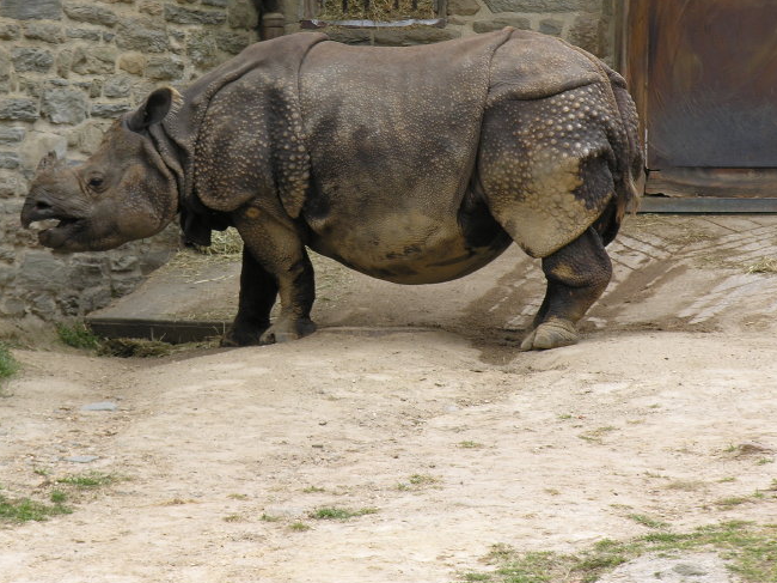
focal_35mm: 283
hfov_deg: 7.0
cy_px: 209
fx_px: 6350
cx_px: 312
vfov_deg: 5.2
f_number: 5.3
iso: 50
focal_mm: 53.3
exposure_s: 1/82
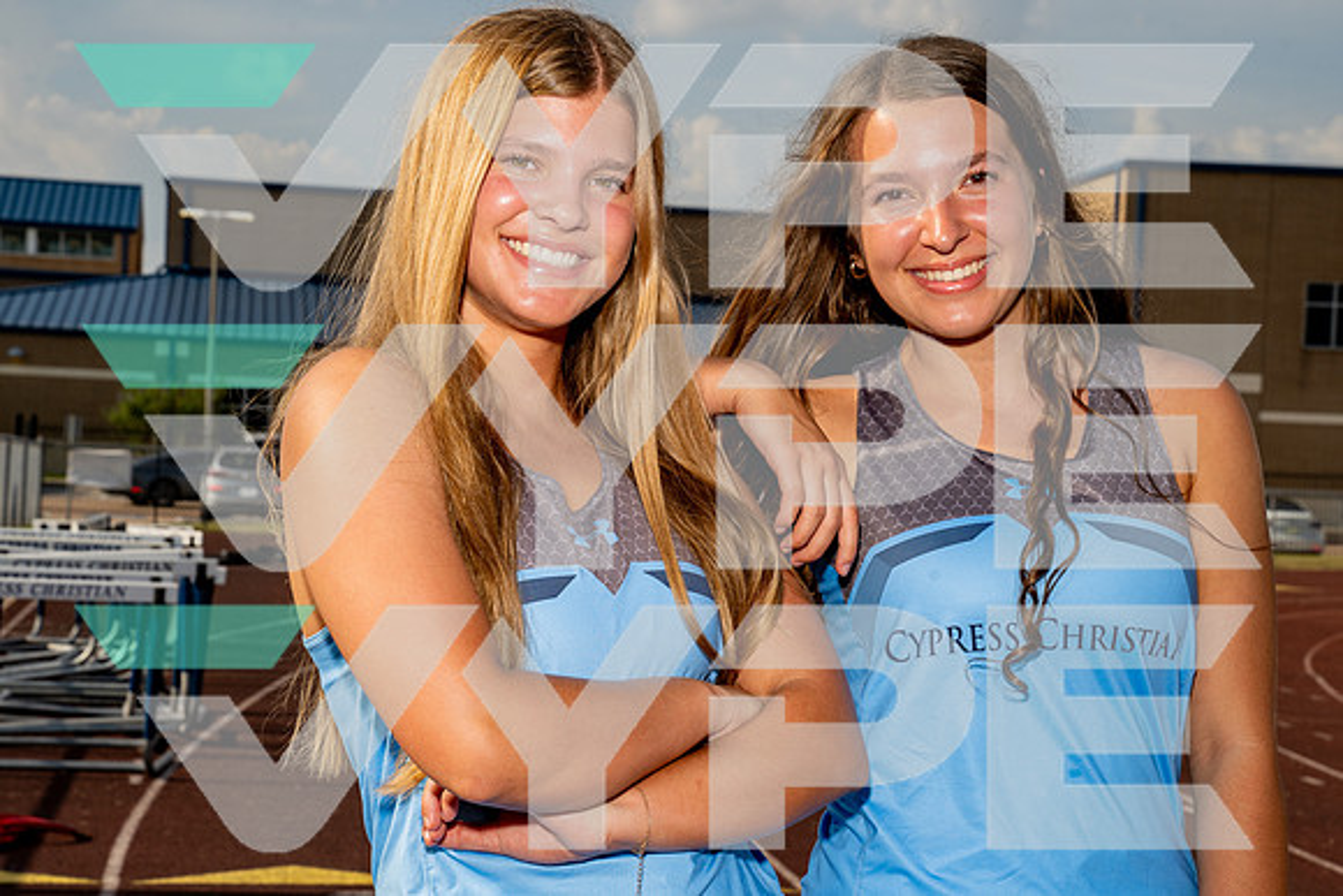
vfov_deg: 18.2
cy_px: 443
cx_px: 652
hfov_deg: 27.0
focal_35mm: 75
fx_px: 2792
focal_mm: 66
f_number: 11
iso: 125
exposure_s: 1/250
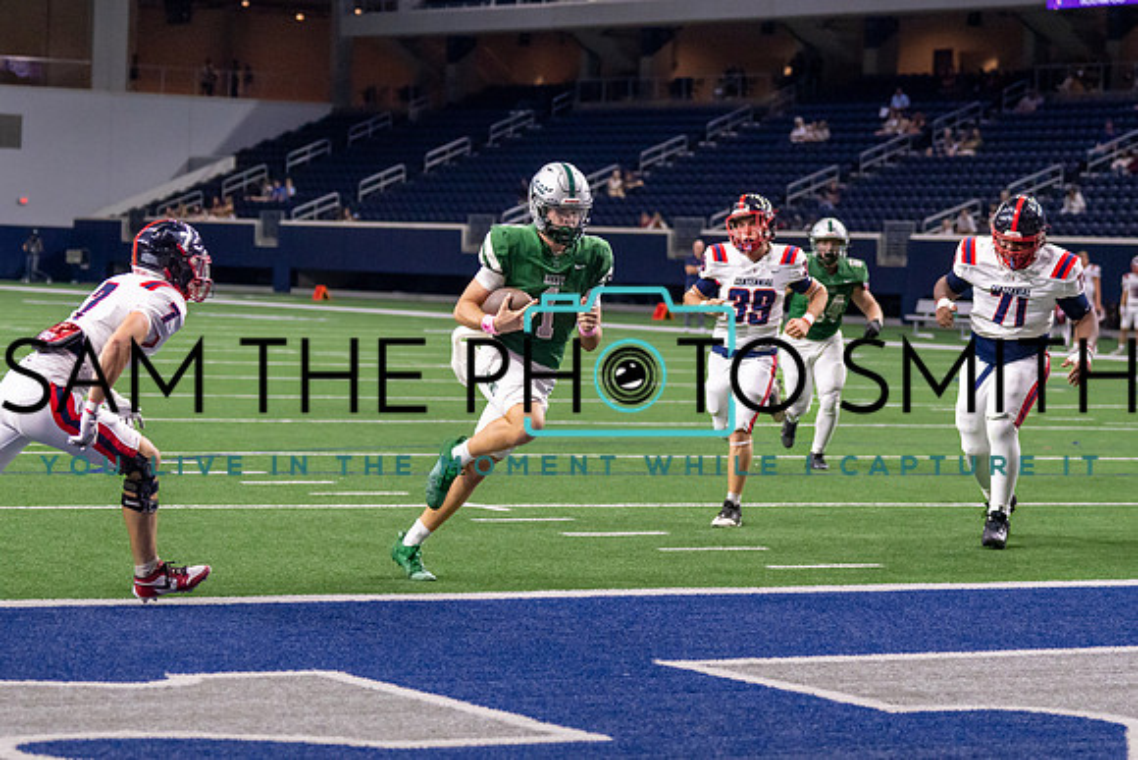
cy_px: 324
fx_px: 3660
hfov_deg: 17.7
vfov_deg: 11.8
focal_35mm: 116
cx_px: 526
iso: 2500
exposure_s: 1/1000
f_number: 2.8
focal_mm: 70
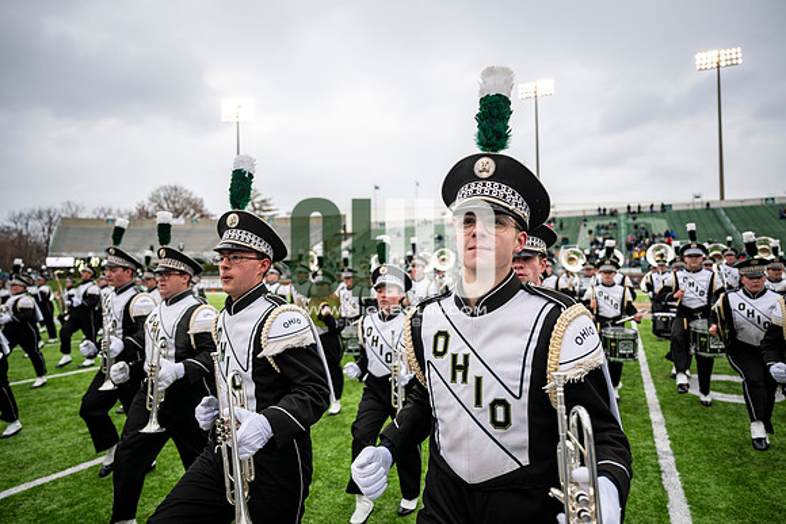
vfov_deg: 53.2
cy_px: 262
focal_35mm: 24
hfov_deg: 73.7
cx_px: 393
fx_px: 524
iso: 100
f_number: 2.8
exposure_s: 1/500
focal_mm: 24
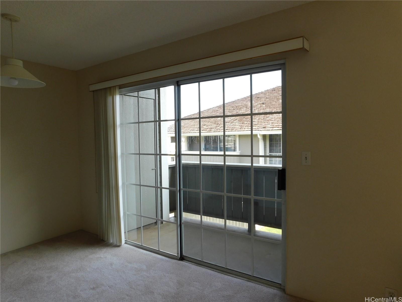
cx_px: 201
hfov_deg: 73.9
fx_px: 267
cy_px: 151
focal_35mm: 23
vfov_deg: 58.9
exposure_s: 1/160
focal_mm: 4
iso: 125
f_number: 3
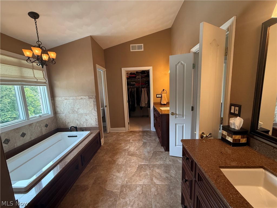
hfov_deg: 102.1
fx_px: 112
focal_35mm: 14
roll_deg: +1.9
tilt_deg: -7.4
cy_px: 104
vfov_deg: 85.7
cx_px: 138
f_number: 2.2
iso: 250
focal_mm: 2.22
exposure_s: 1/120
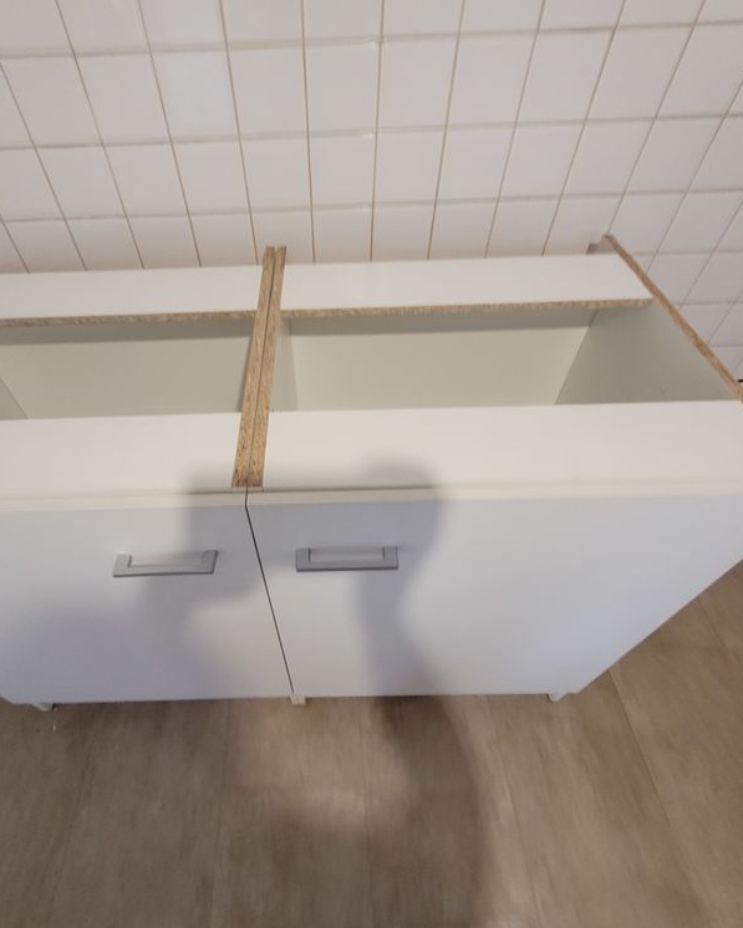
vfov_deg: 89.6
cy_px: 464
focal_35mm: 17
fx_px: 467
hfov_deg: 76.5
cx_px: 317
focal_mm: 1.74
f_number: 2.2
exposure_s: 1/33
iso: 400
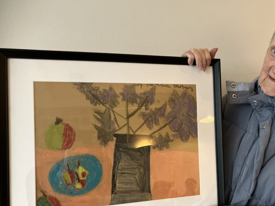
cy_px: 124
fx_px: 286
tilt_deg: -11.6
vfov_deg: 39.5
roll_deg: -0.4
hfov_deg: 50.8
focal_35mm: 36
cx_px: 174
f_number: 1.8
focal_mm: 3.99
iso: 320
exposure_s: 1/60
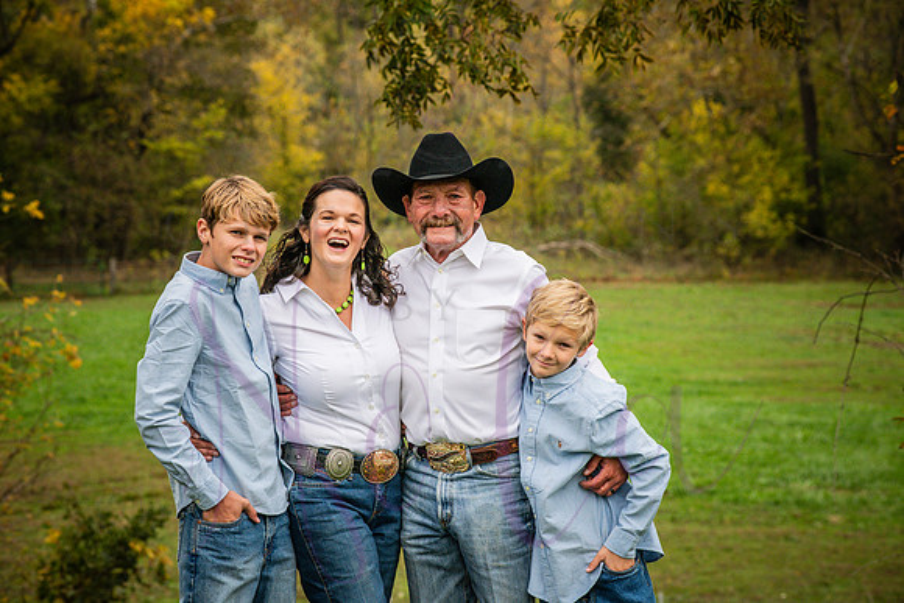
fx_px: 3139
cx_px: 452
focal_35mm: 125
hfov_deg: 16.4
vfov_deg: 11.0
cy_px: 302
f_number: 9
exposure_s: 1/800
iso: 2000
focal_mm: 125
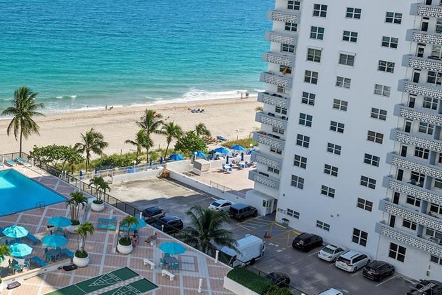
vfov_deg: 24.8
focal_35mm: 54
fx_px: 663
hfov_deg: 35.2
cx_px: 66
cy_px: 83
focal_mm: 24
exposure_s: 1/8000
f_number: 8
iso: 640
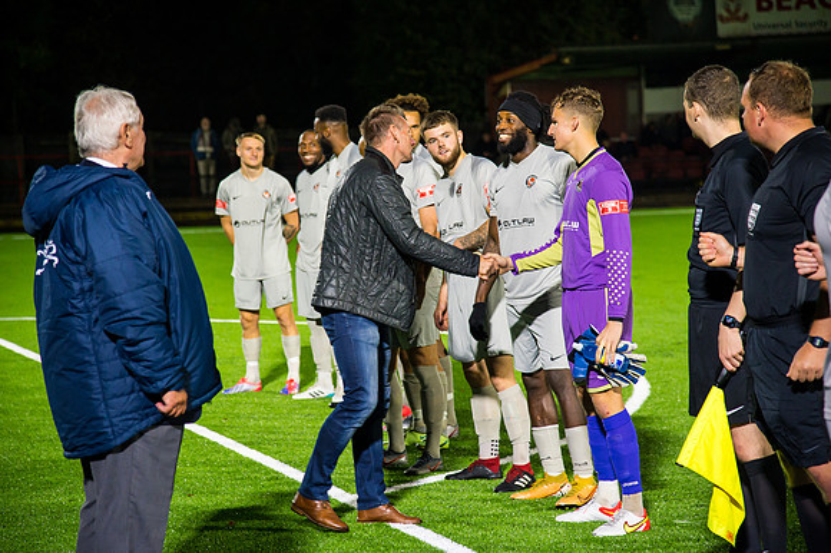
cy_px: 276
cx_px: 416
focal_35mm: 105
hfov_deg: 19.5
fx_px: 2422
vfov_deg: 13.0
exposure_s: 1/100
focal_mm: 105
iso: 4000
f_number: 4
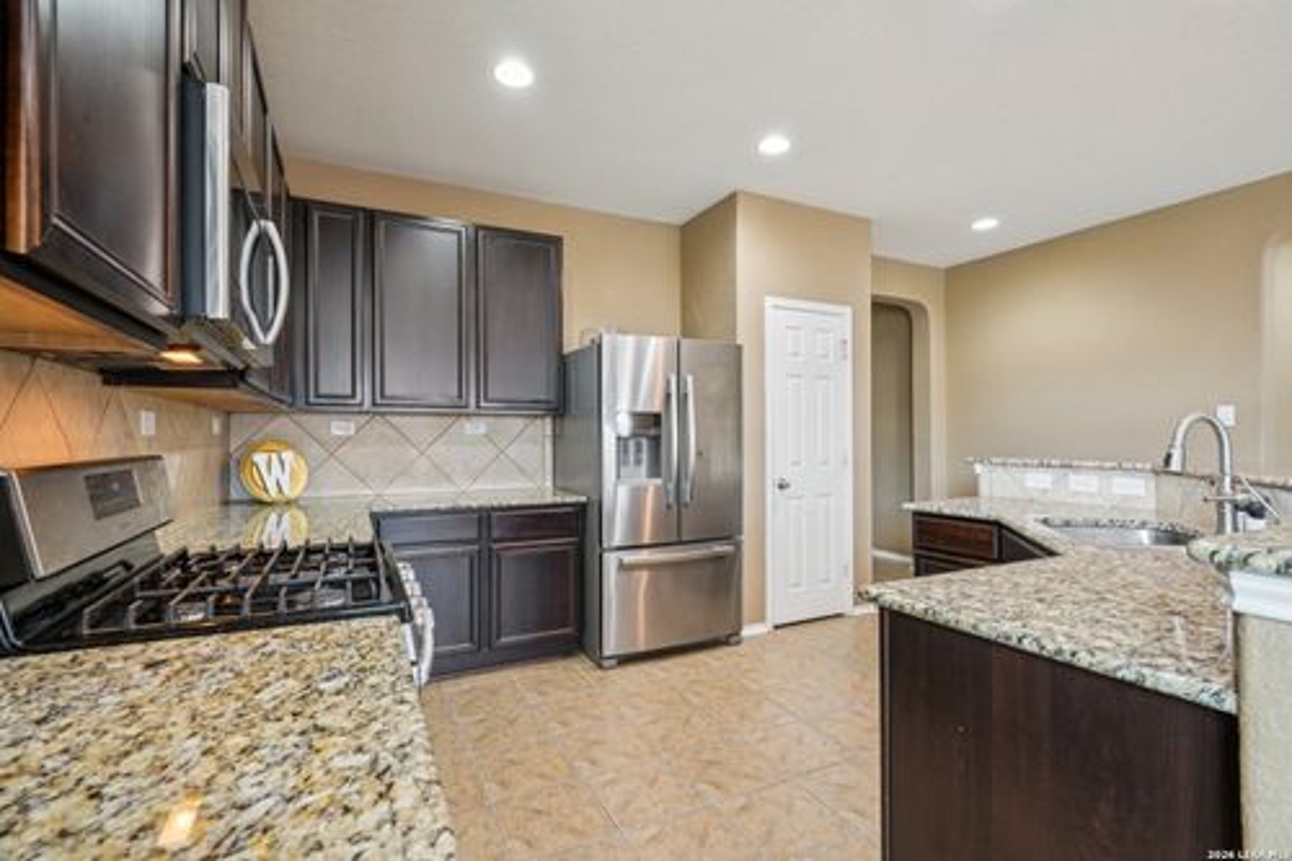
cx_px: 646
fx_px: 574
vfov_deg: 73.7
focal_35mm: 16
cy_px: 430
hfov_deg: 96.8
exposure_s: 1/4
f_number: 8
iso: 400
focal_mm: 16
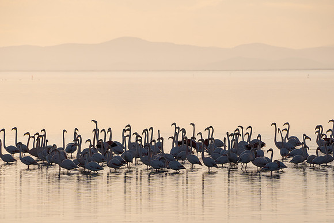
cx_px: 167
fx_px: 4872
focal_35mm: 525
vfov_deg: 2.6
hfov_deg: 3.9
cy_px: 112
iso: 400
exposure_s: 1/1600
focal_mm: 350
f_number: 13
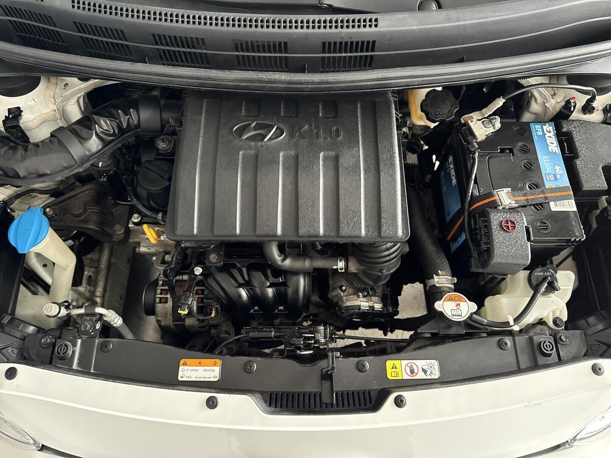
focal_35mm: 24
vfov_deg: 56.8
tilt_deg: -65.9
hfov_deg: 71.6
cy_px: 229
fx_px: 424
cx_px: 306
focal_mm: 6.76
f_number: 1.78
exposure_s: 1/60
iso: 800
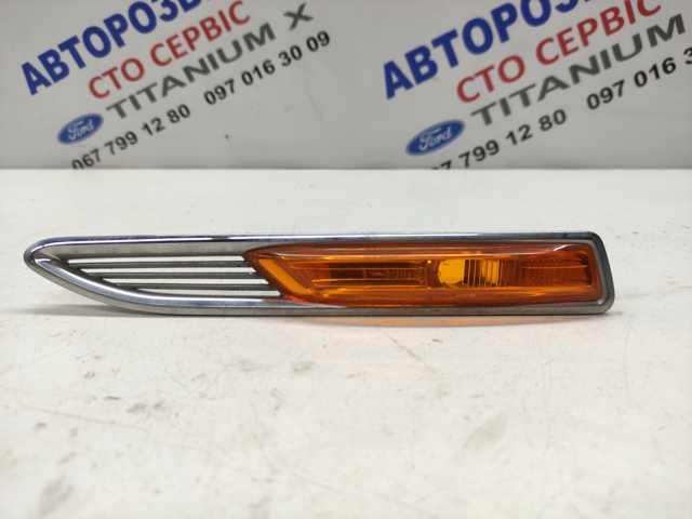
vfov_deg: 54.9
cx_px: 346
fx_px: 500
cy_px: 260
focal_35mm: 25
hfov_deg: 69.4
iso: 150
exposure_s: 1/100
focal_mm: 5.43
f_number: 1.89
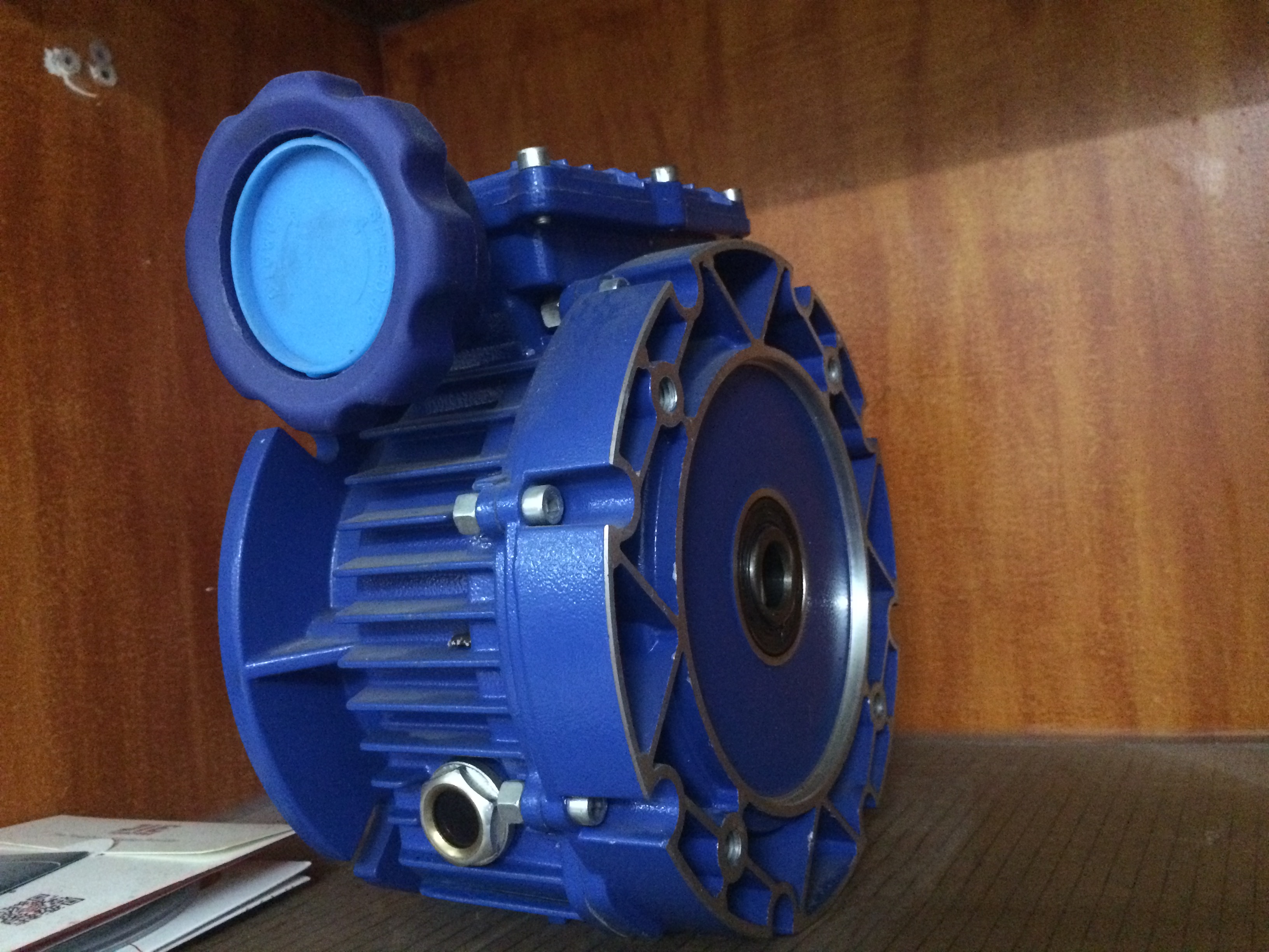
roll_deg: +6.6
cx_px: 634
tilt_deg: +2.6
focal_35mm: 29
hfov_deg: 61.7
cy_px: 476
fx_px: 1063
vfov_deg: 48.2
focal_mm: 4.15
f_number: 2.2
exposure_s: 1/17
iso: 500
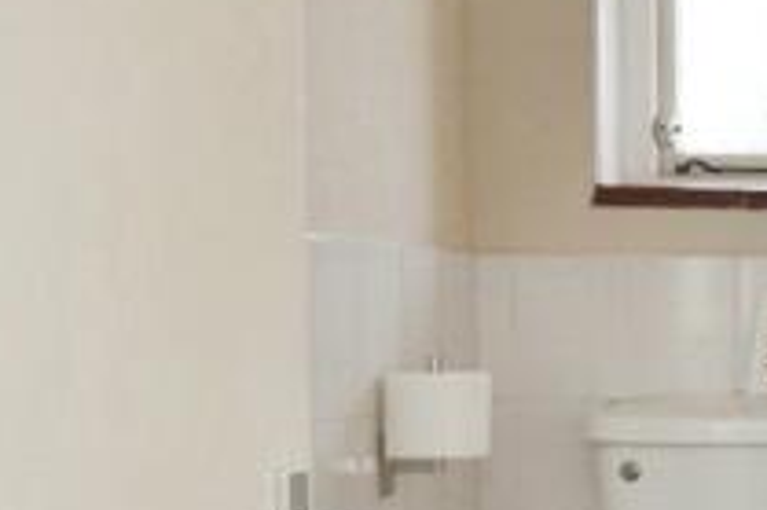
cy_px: 376
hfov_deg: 20.5
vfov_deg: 15.4
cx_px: 1079
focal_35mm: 88
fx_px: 1873
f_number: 7.1
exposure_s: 1/200
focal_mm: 12
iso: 500
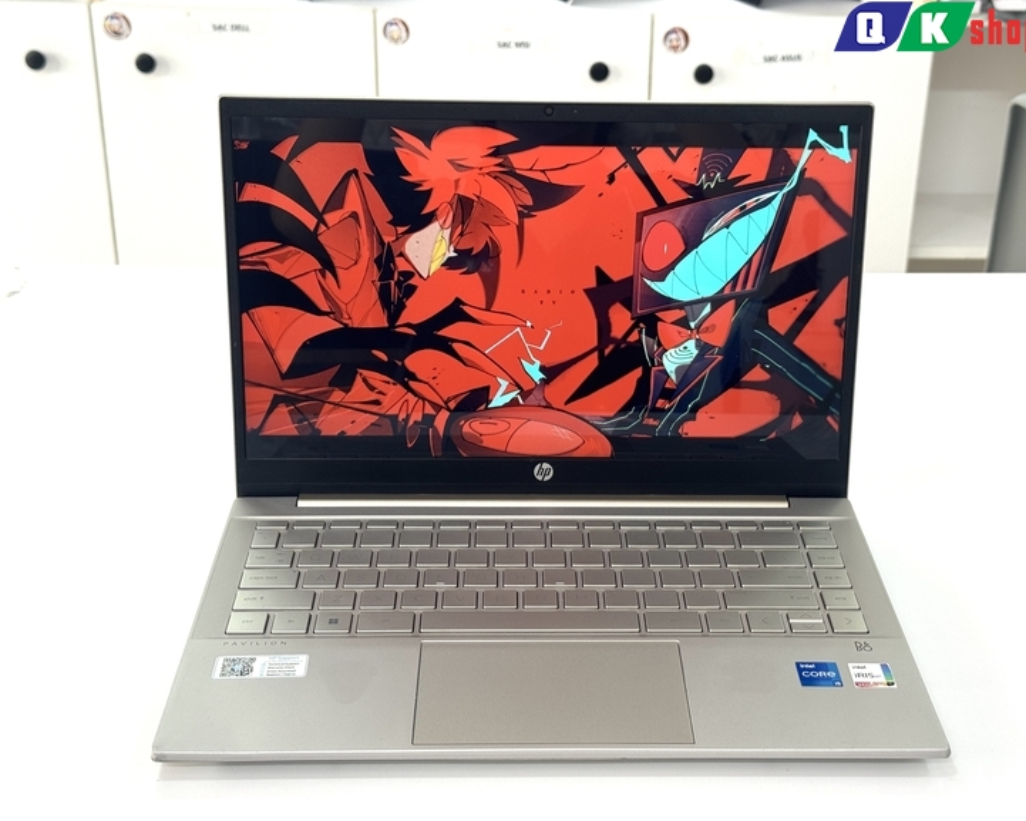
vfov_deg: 29.1
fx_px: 1579
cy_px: 404
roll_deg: -0.5
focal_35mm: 52
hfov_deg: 36.0
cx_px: 562
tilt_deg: -25.4
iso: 50
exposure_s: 1/100
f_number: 1.78
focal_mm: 6.76
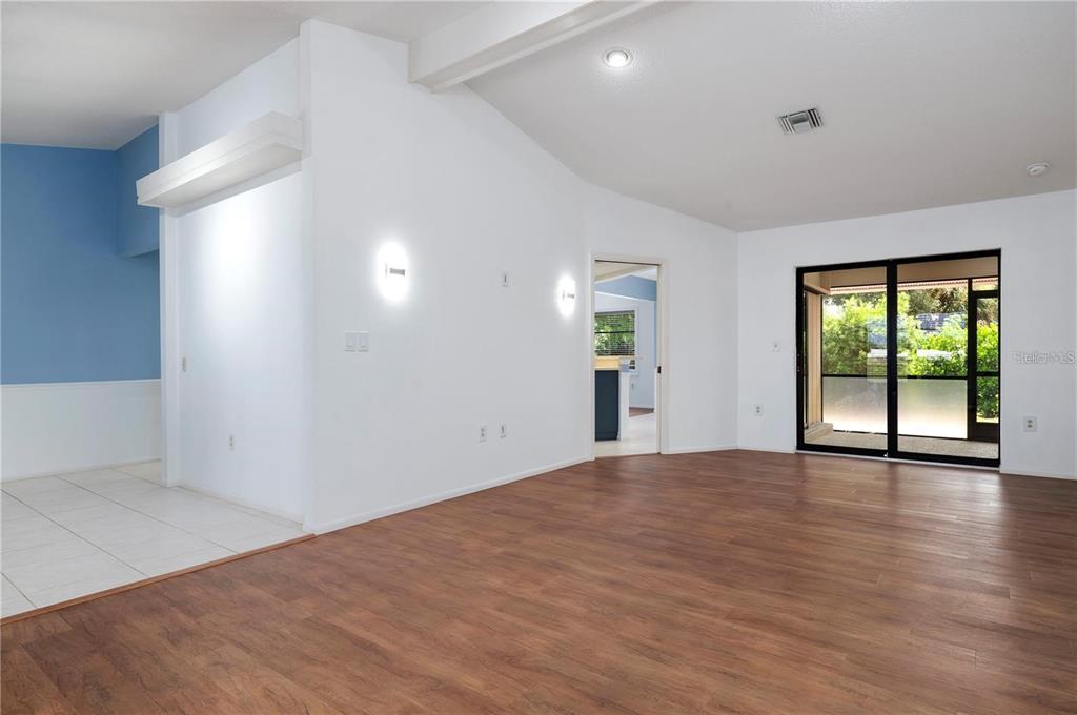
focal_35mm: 19
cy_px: 358
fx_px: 568
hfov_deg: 87.0
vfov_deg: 64.4
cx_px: 538
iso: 500
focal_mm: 19
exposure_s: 1/15
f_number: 8
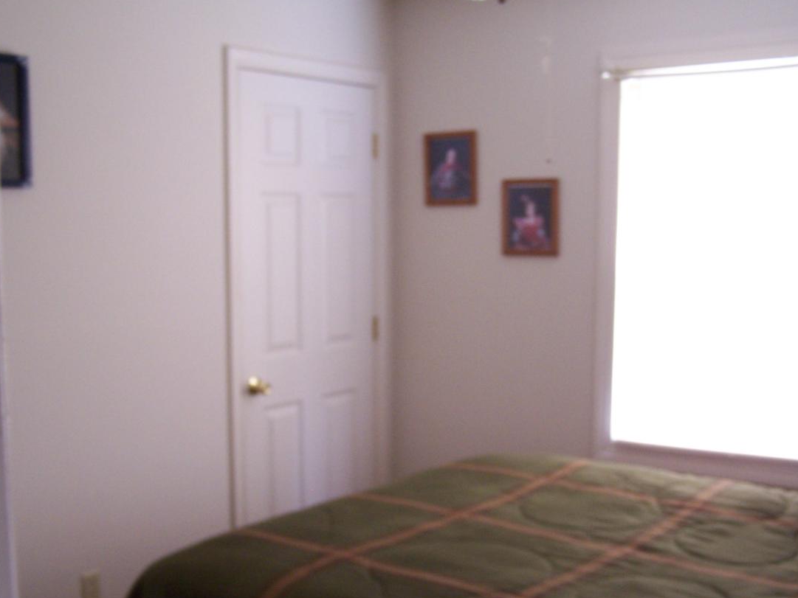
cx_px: 439
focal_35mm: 45
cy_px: 348
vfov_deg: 32.1
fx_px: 1037
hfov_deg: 42.0
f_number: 2.8
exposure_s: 1/8
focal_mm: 6.3
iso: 140
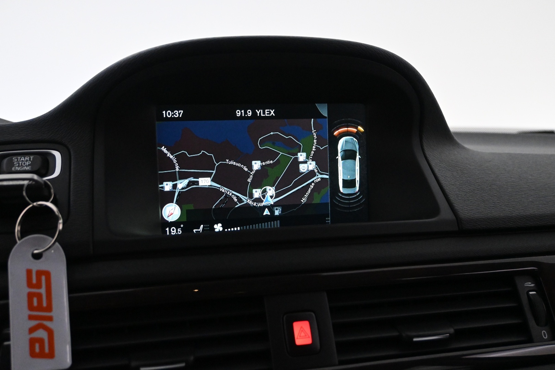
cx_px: 278
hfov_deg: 51.3
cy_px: 185
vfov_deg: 35.5
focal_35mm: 38
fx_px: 578
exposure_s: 1/125
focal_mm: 25
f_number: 4.2
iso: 5000
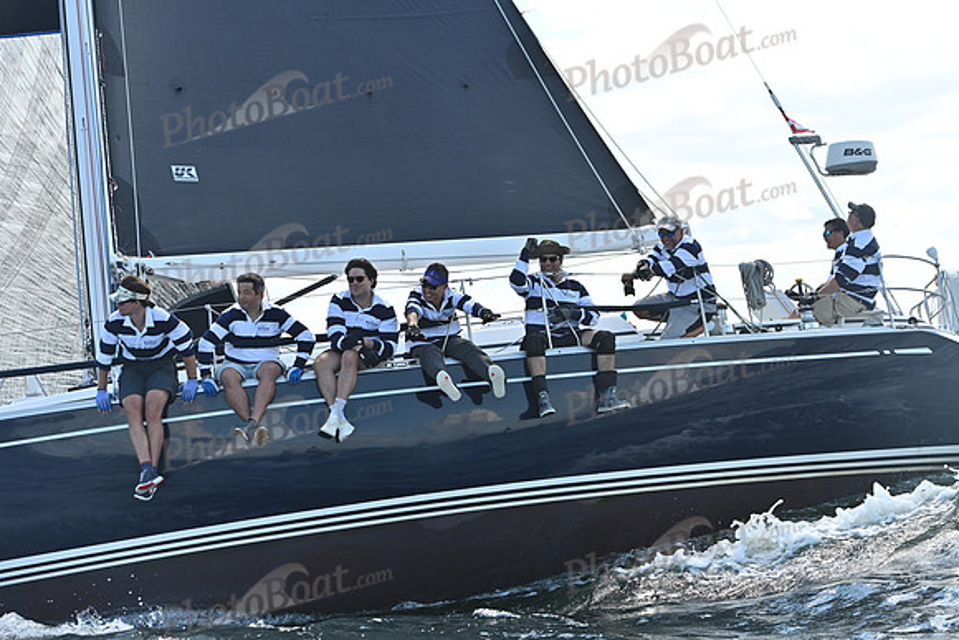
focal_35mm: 70
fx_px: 1865
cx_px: 480
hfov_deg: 28.8
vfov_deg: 19.5
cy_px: 320
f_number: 4.5
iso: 250
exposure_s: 1/1250
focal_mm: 70
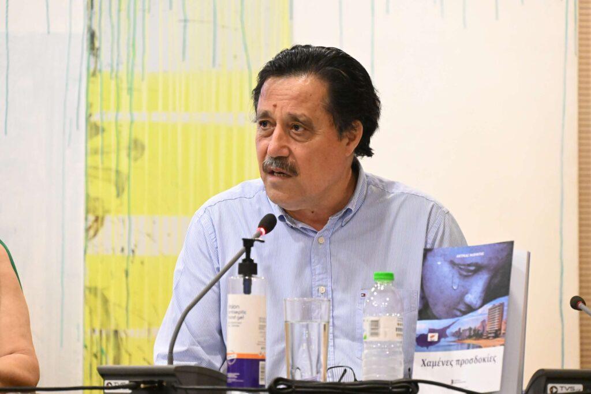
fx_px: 2709
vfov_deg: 8.3
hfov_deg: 12.5
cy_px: 197
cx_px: 296
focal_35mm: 165
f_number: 6.3
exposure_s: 1/160
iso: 12800
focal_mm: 165
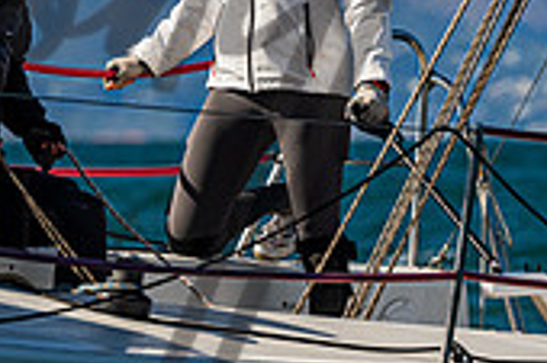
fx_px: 18246
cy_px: -18
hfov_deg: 1.7
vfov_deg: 1.1
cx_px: -3
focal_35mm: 1202
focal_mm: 340
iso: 400
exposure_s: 1/2500
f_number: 8
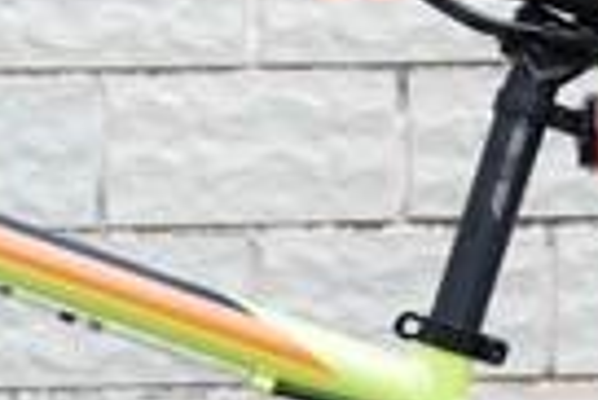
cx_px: 62
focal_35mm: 199
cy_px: 611
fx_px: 3309
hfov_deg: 10.3
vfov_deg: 6.8
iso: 800
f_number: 6.3
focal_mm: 24
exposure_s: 1/250
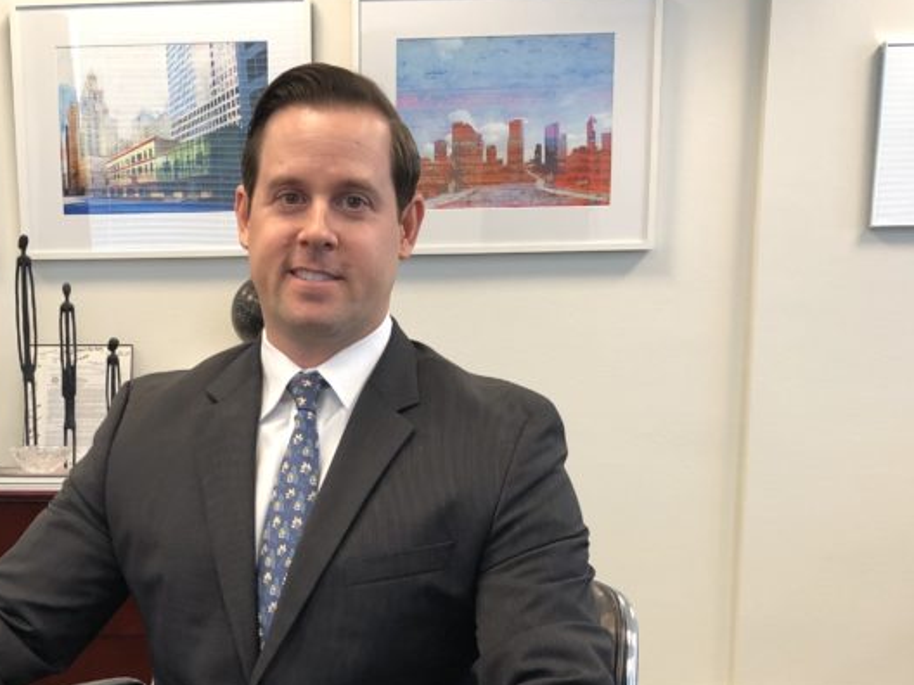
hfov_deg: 35.7
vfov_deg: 26.7
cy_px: 597
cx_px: 286
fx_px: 1399
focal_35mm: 53
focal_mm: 3.99
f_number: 1.8
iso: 40
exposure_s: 1/20
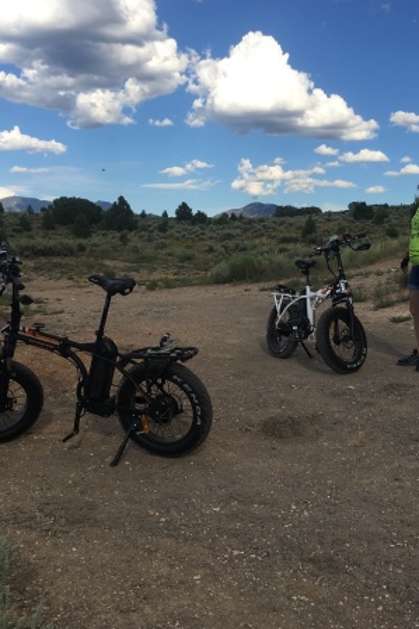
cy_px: 303
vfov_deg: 45.4
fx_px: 751
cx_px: 233
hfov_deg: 31.1
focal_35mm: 43
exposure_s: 1/1221
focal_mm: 4.15
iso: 25
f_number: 2.2
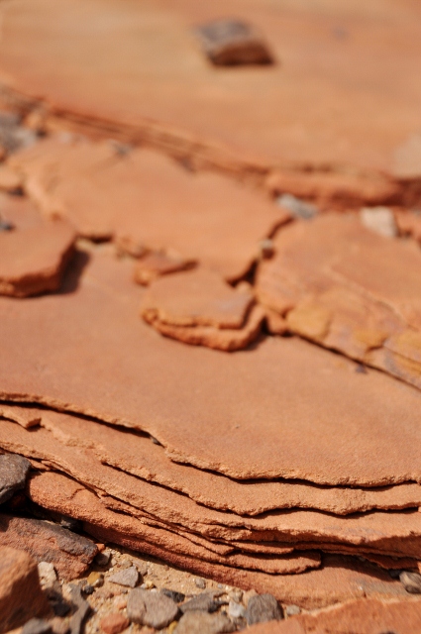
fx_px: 1451
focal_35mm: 82
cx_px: 210
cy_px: 317
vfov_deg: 24.6
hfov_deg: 16.5
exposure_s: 1/2000
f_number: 5.6
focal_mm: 55
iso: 200
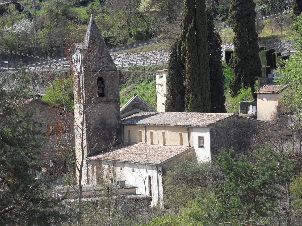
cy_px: 113
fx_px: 1527
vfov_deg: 8.5
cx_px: 151
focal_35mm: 175
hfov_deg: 11.3
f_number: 5.8
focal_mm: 30.6
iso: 80
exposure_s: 1/250
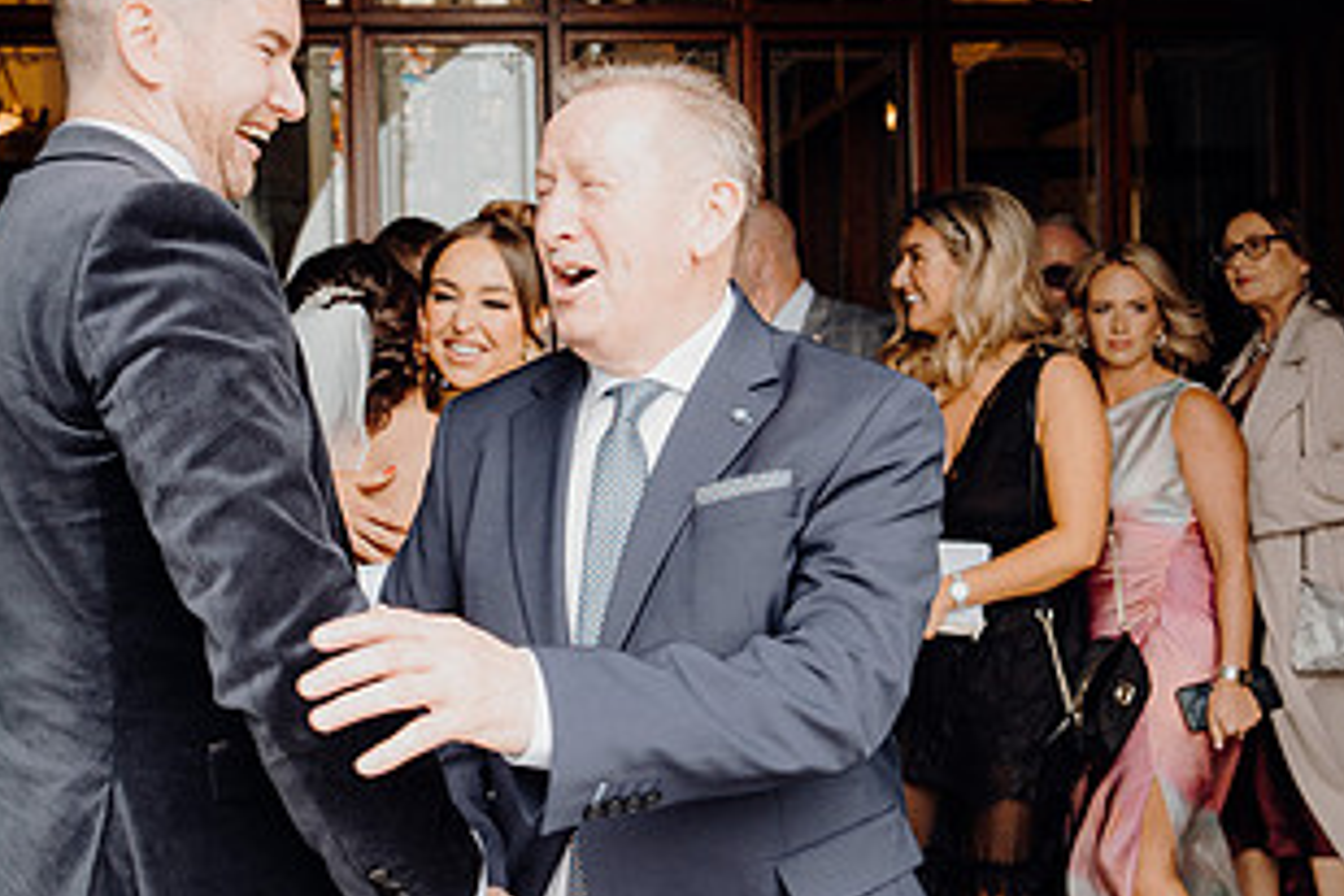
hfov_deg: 43.5
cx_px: 578
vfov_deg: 29.9
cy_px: 424
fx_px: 1680
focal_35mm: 45
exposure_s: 1/200
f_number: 3.5
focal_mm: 24
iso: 400
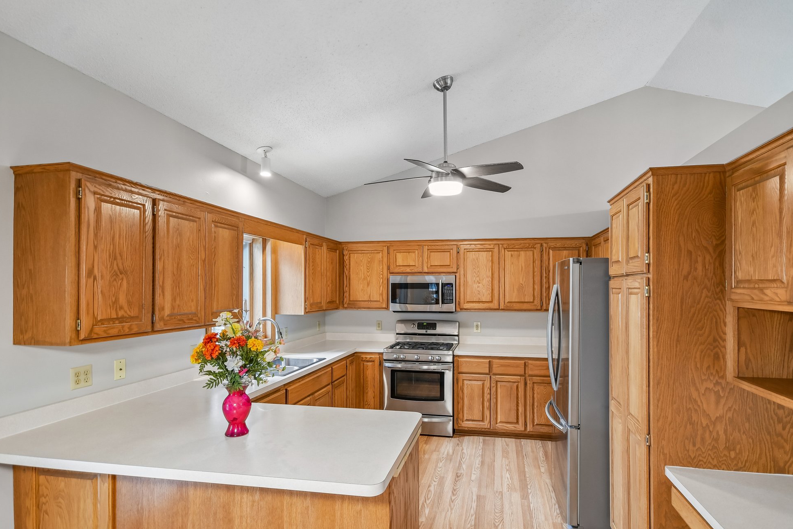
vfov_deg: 64.5
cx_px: 414
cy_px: 278
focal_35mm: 19
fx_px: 418
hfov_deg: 86.9
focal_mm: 12
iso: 400
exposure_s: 1/8
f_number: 6.3
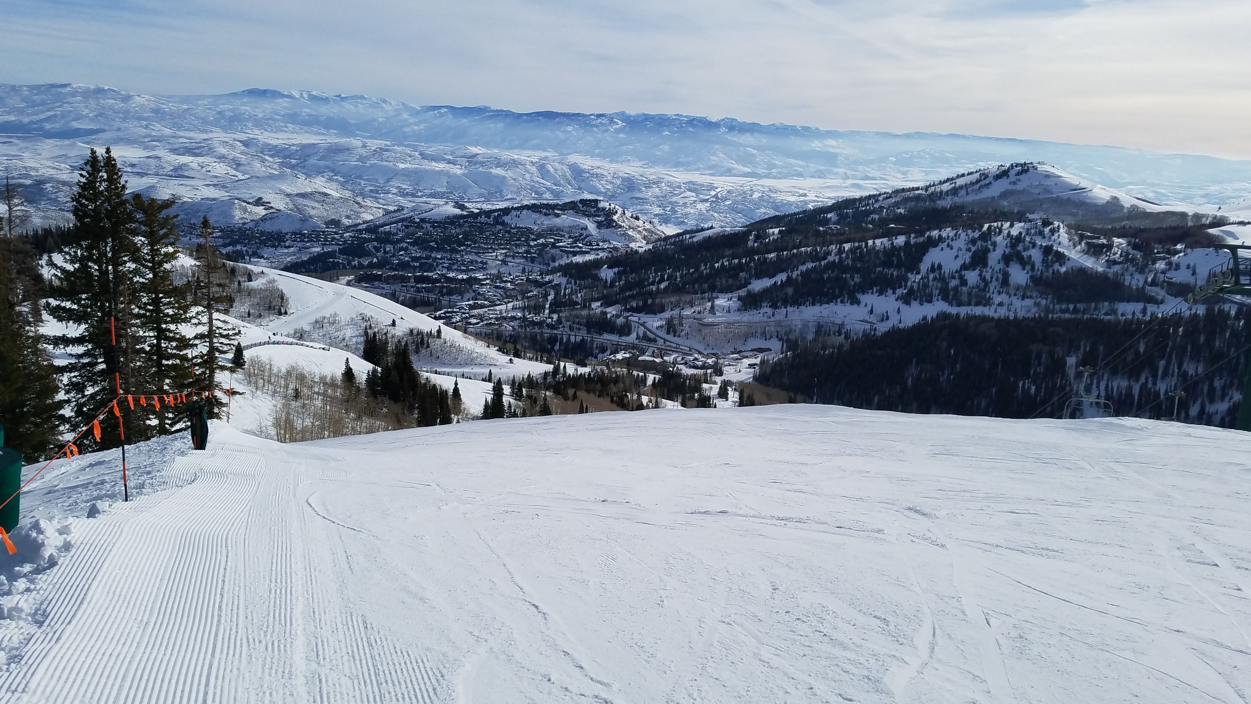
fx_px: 962
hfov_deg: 66.1
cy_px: 348
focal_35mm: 29
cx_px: 624
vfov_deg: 40.2
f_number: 1.7
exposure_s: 1/8928
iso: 50
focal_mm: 4.2
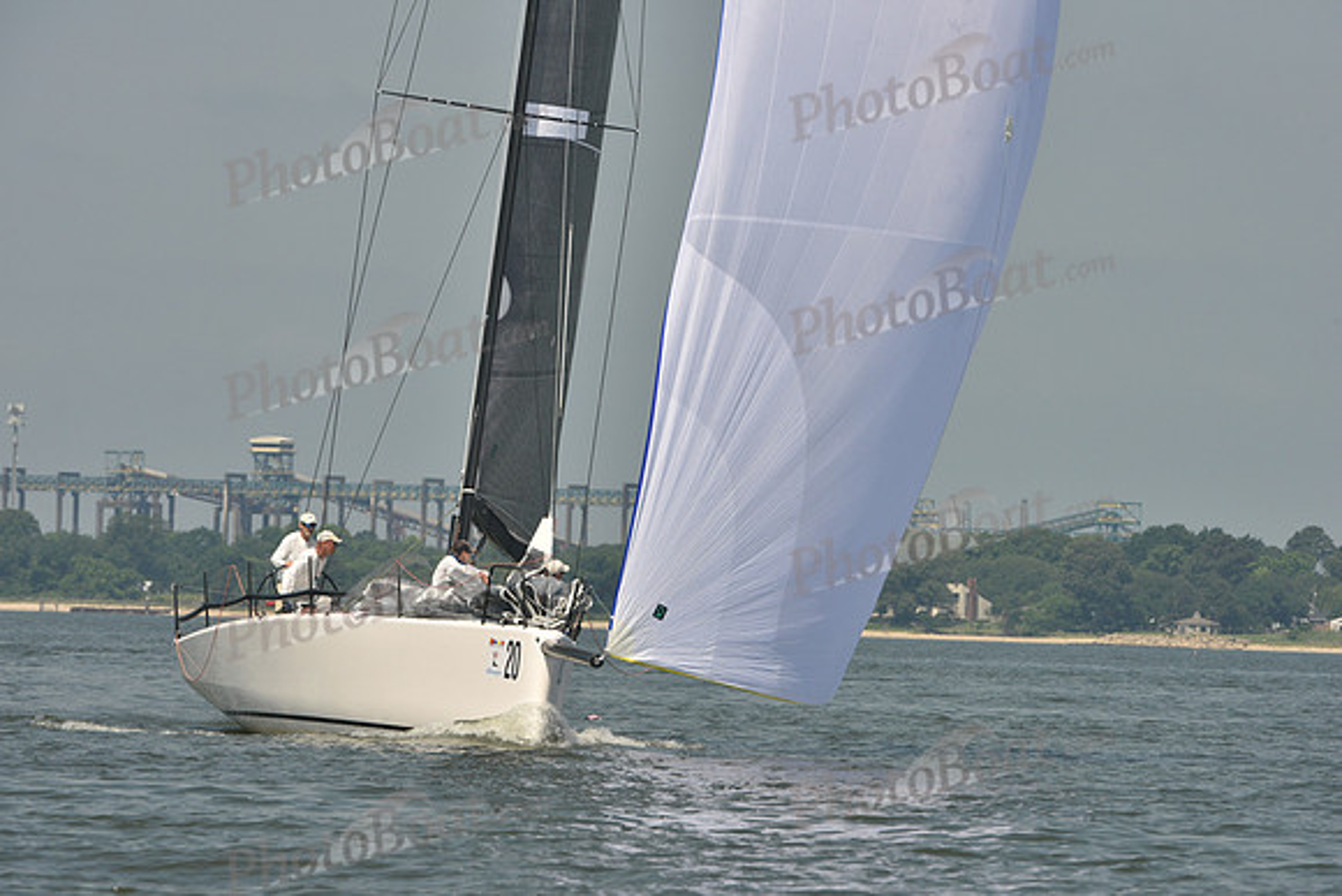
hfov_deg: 5.2
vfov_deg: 3.4
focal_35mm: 400
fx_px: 14914
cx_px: 671
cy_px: 448
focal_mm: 400
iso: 400
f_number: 13
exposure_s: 1/800
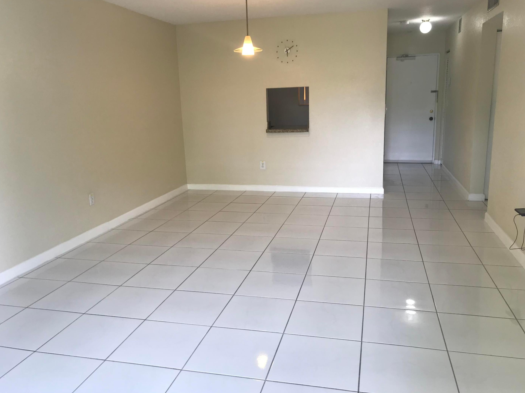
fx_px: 440
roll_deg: +2.1
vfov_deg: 48.2
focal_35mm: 29
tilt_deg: -11.8
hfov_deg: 61.7
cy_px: 199
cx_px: 260
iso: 25
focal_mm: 3.99
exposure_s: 1/60
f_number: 1.8
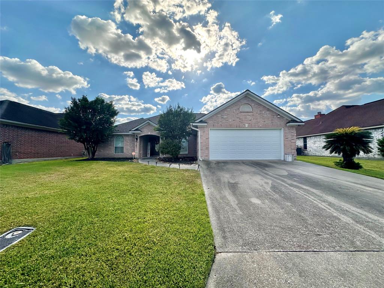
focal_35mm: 14
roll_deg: -0.2
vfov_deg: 85.7
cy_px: 144
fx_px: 155
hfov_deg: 102.1
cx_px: 192
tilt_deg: +2.3
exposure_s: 1/3125
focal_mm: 2.22
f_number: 2.2
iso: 40
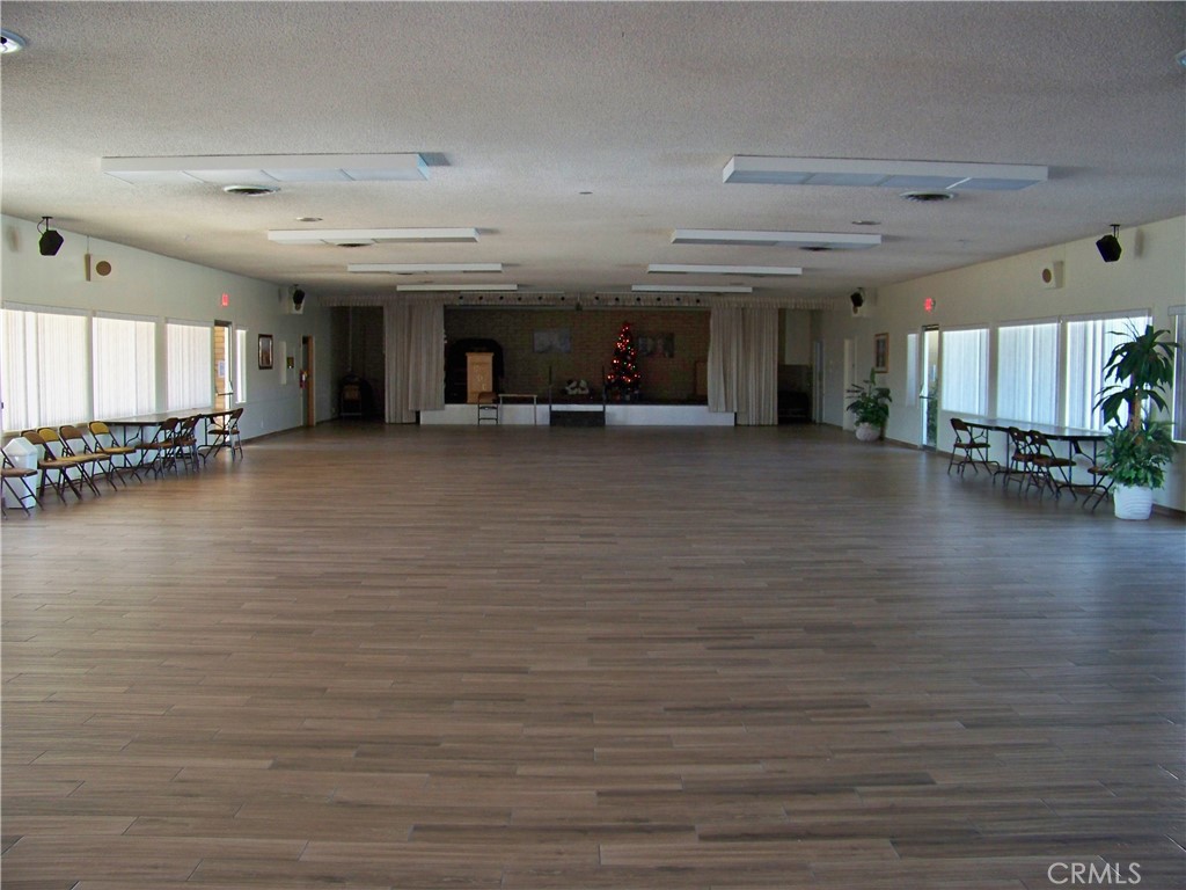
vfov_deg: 42.9
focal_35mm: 33
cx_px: 593
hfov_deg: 55.4
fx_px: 1131
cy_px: 445
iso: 200
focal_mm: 5.85
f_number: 2.8
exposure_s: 1/30
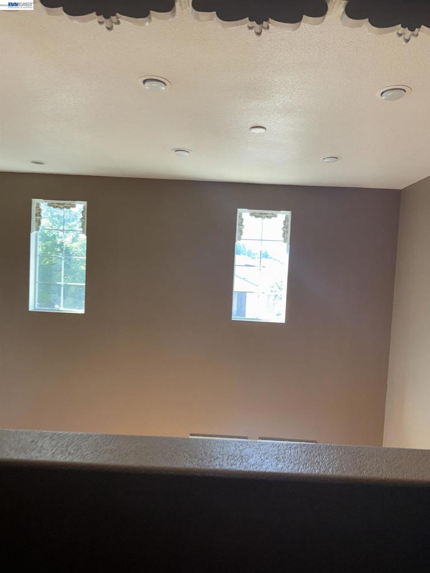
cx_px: 215
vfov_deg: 71.6
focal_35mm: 24
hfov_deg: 56.8
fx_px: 398
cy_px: 286
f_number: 1.78
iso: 50
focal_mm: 6.76
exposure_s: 1/79
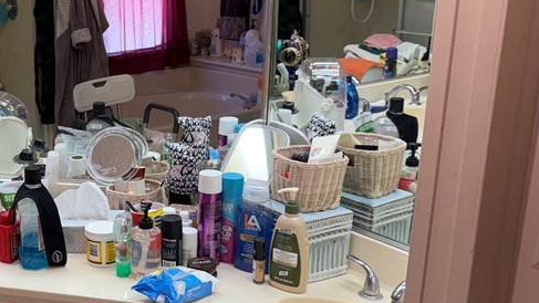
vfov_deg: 21.8
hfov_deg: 34.0
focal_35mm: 55
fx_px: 786
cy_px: 173
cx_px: -19
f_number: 1.78
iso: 200
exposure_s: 1/120
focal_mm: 6.76
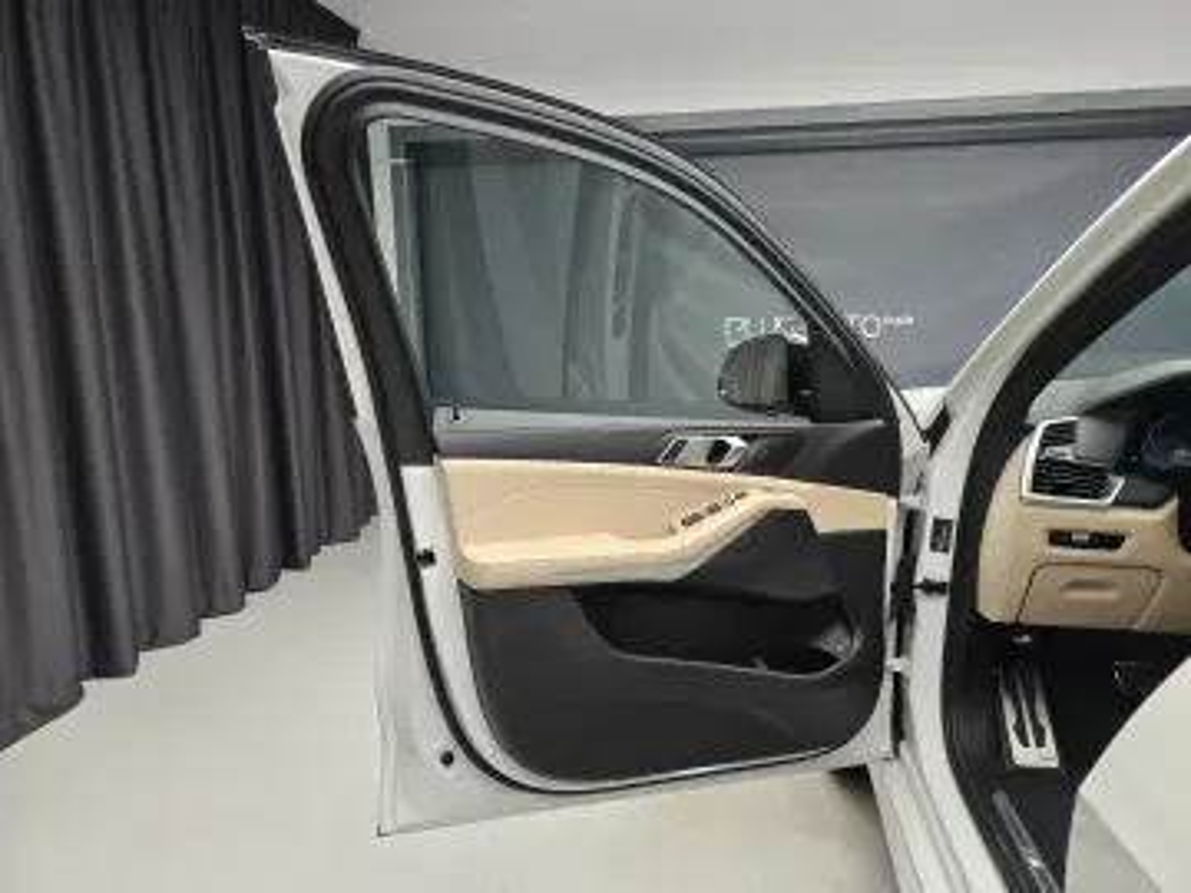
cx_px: 596
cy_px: 446
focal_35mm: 23
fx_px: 791
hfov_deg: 73.9
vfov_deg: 58.9
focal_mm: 6.3
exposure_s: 1/180
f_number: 1.7
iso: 250
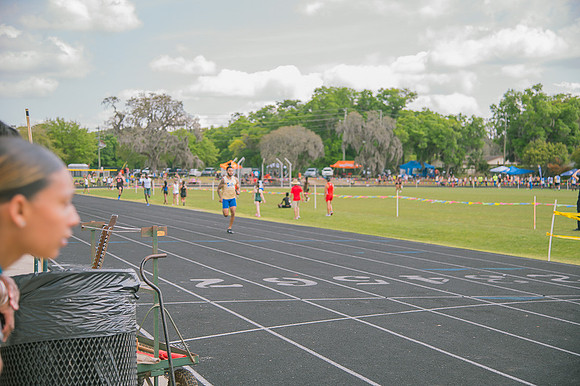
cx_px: 290
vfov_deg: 24.6
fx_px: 886
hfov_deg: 36.3
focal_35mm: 55
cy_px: 193
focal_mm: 55
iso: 200
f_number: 4
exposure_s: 1/200
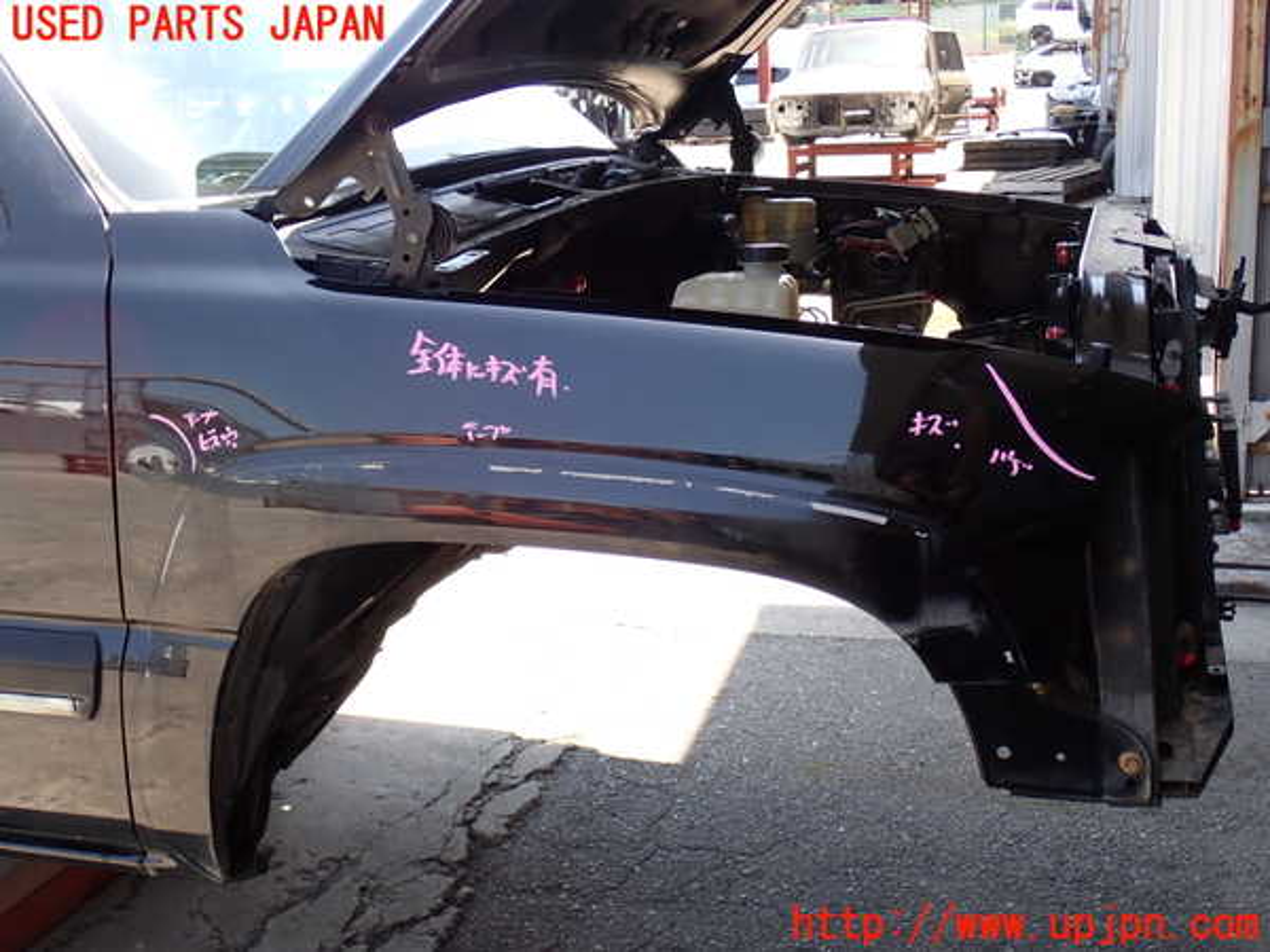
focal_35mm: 44
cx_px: 635
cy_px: 476
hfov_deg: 42.9
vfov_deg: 32.9
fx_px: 1614
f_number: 4
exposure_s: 1/100
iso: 100
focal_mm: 7.84
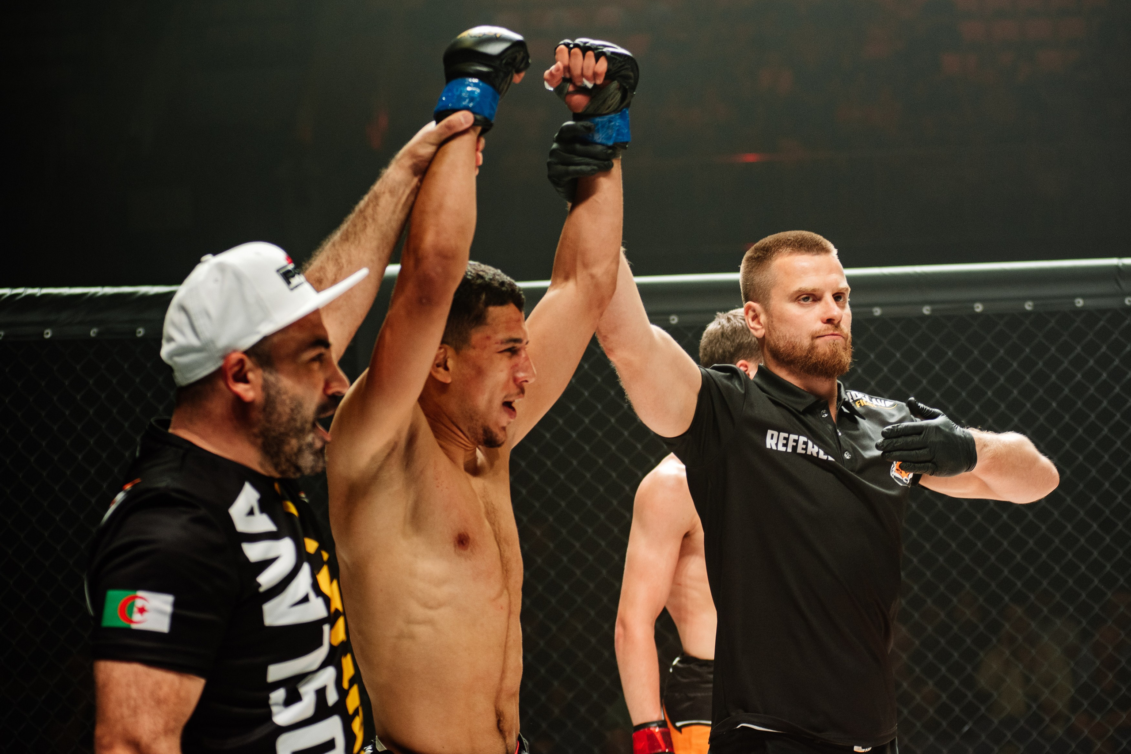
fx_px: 2662
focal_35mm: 85
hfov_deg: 24.0
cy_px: 355
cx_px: 599
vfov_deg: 16.1
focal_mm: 80
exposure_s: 1/320
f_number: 4
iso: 900
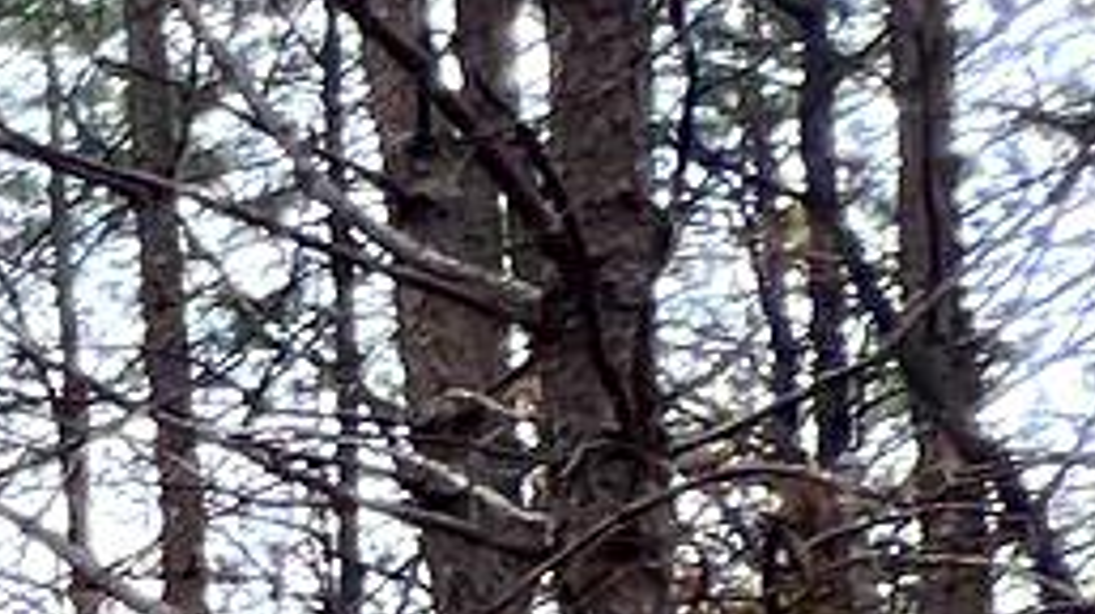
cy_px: 1522
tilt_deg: +1.8
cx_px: -2842
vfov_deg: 9.4
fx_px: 3278
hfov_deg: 9.3
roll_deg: +0.9
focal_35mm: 113
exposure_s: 1/102
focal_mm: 1.57
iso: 32
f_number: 1.8
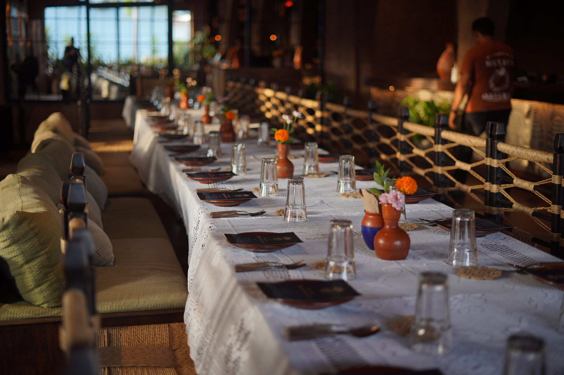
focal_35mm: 50
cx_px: 282
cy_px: 188
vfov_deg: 26.9
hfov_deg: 39.6
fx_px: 783
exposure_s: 1/160
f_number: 1.8
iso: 160
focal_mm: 50
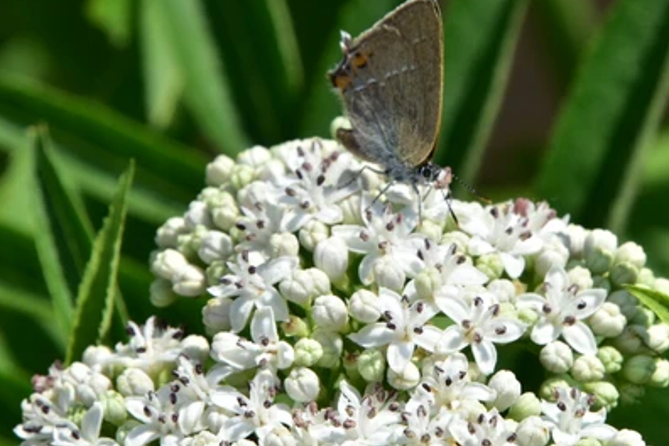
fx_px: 18024
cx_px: 399
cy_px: 145
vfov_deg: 1.4
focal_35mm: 970
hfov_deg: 2.1
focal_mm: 400
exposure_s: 1/320
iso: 400
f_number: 16
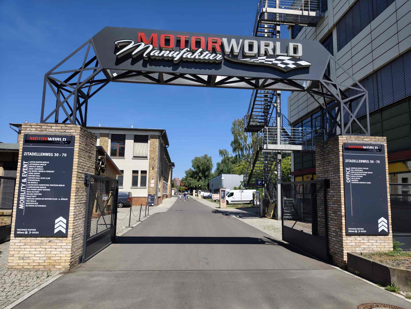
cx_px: 206
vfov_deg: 58.9
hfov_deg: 73.9
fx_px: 273
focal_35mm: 23
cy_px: 154
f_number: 1.7
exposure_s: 1/534
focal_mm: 6.04
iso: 50
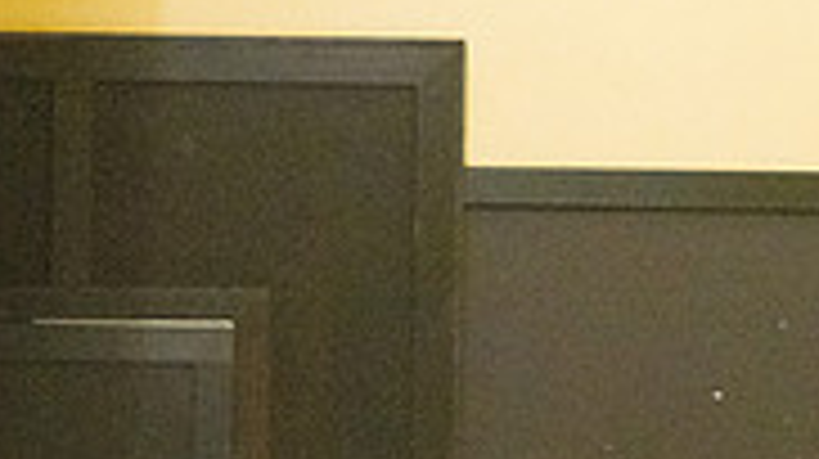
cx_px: -324
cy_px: 88
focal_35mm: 308
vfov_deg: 3.9
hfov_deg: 6.9
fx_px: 6683
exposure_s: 1/1000
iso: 10000
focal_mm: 92
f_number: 4.5
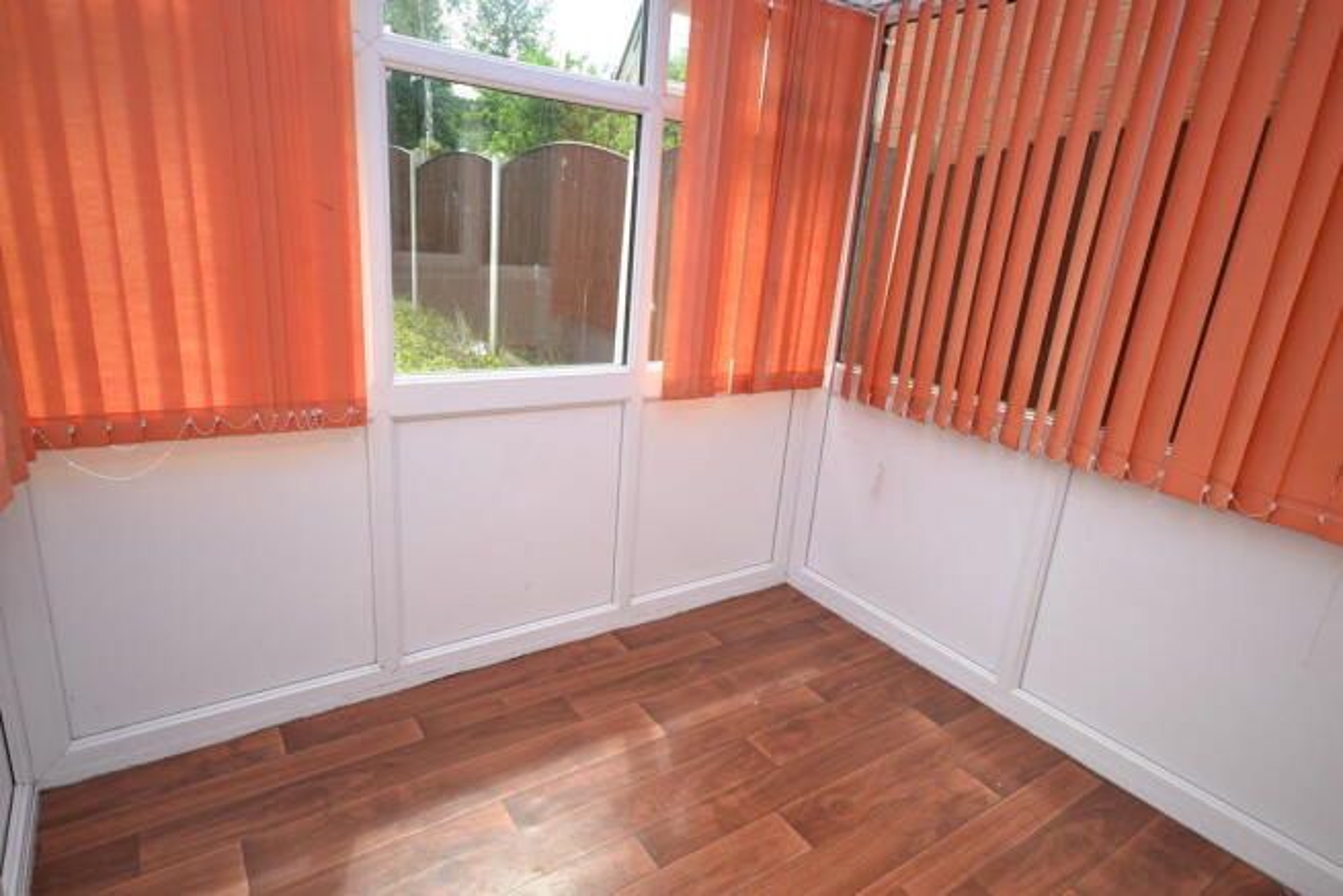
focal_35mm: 20
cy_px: 448
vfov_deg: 63.2
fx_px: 728
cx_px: 672
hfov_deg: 85.4
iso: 160
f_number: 5.6
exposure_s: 1/125
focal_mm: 13
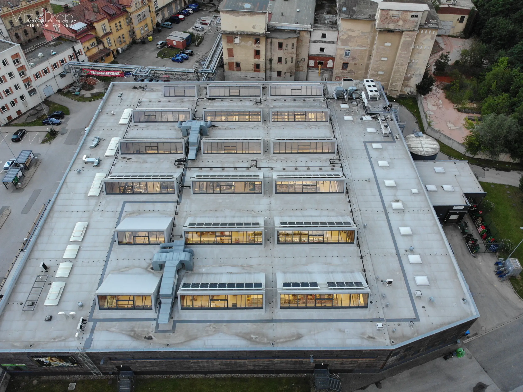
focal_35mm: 24
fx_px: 363
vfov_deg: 56.8
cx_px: 262
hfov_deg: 71.6
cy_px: 196
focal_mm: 4.5
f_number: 2.8
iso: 160
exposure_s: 1/30
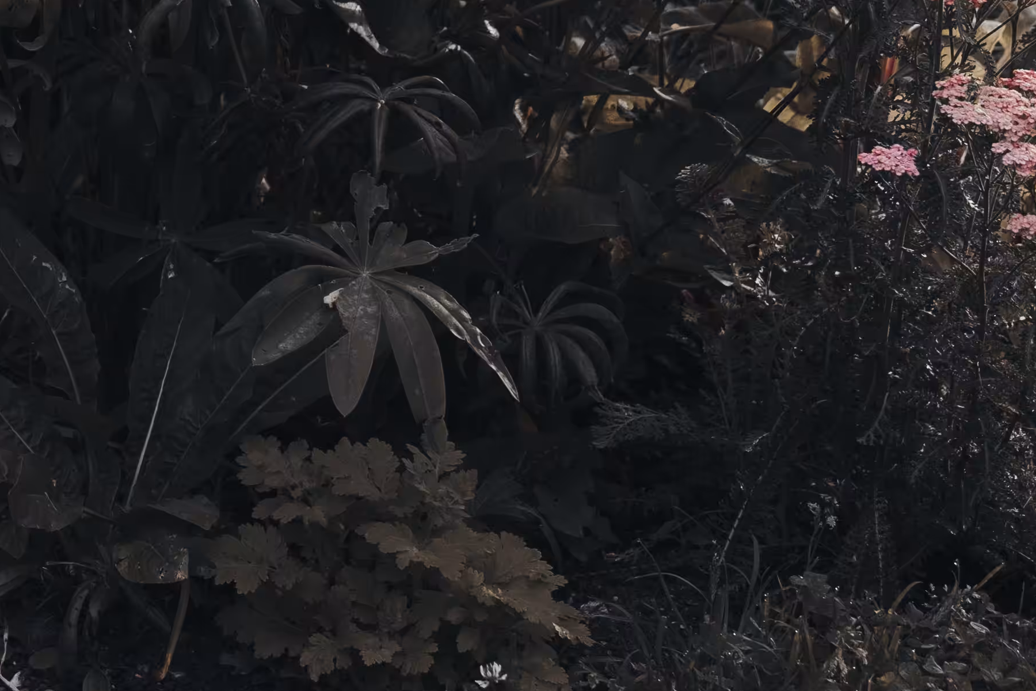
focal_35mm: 130
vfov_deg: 10.2
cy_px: -351
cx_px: -292
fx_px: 3741
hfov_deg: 15.1
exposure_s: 1/500
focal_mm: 39
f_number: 3.5
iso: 320
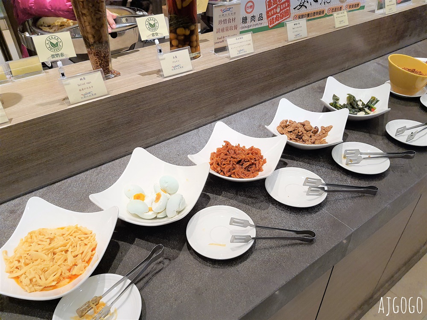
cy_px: 160
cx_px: 214
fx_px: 321
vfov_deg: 53.1
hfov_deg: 67.3
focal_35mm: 26
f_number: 1.7
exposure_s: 1/60
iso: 200
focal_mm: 4.32
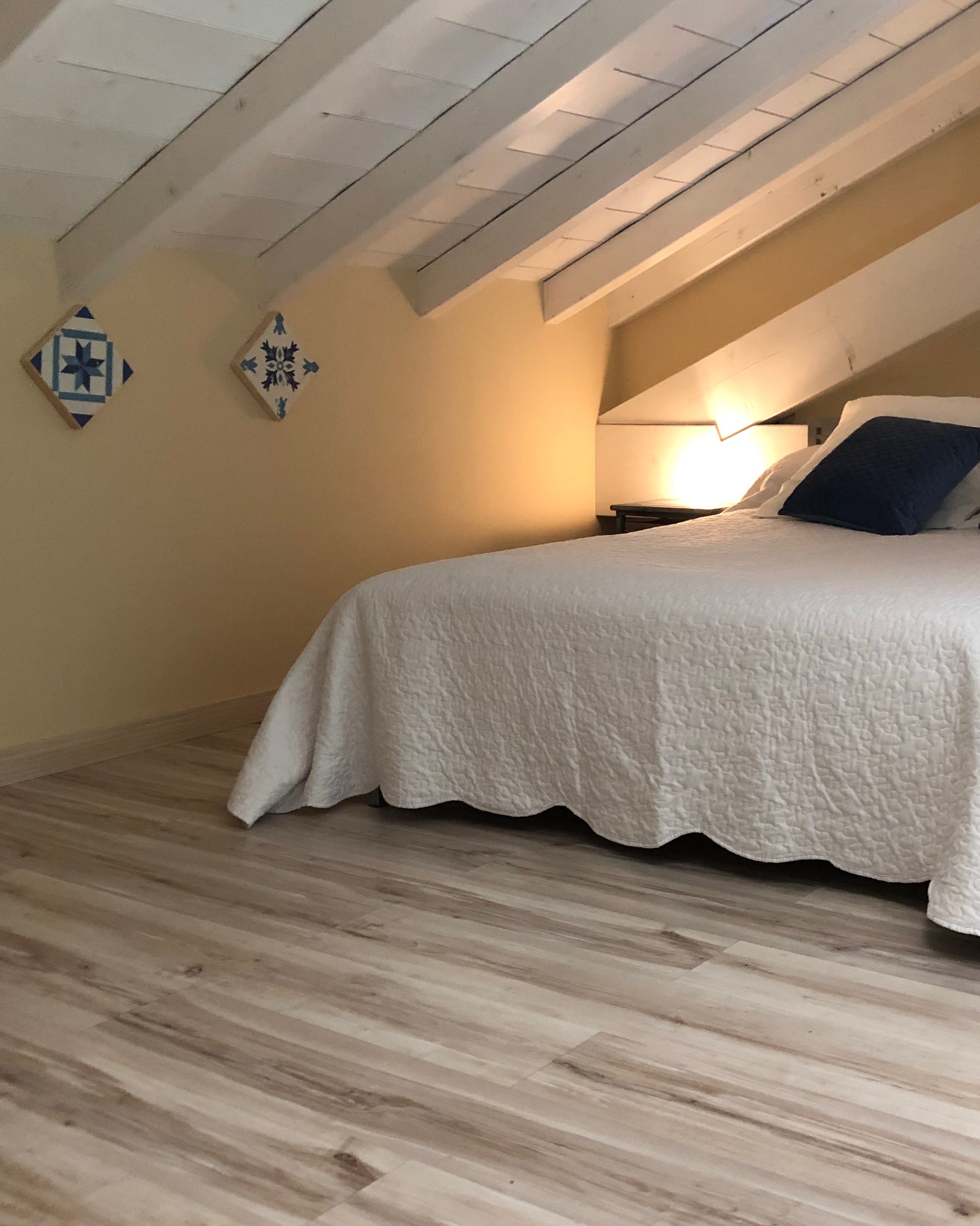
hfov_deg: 36.3
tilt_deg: -6.3
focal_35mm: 41
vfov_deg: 44.8
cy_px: 582
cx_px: 606
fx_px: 1487
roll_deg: -0.5
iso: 100
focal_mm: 4
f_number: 1.8
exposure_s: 1/13
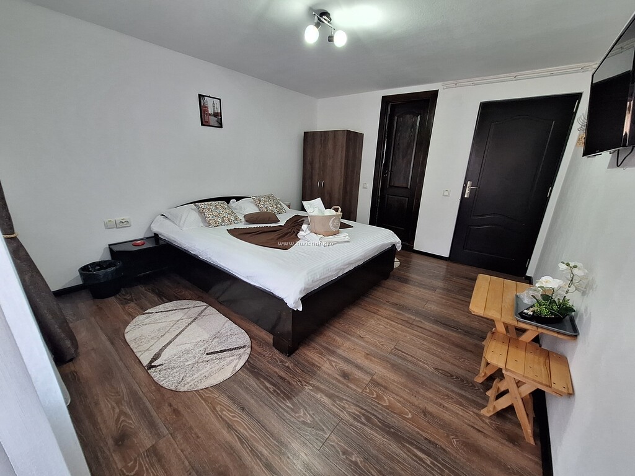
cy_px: 238
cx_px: 318
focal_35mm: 13
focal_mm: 1.74
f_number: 2.2
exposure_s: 1/50
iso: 200
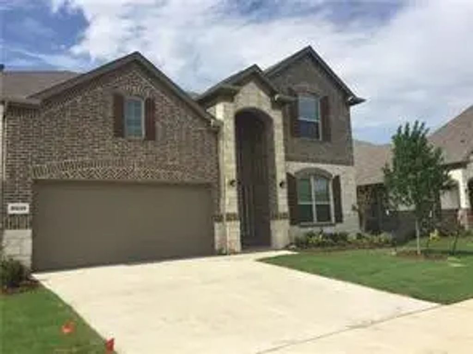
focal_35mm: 29
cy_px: 177
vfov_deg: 48.2
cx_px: 236
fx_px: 396
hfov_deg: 61.7
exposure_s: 1/2475
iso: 32
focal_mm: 4.15
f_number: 2.2
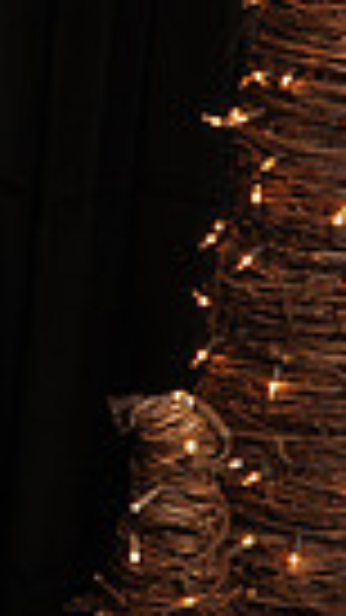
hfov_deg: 7.0
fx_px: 2317
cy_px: 135
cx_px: -899
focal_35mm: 142
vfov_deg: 15.0
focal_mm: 32
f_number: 5.6
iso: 1000
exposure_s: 1/125
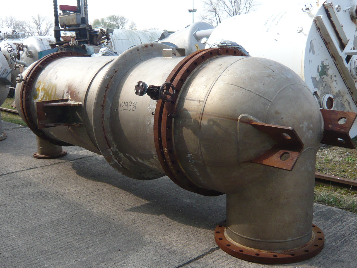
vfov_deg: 35.1
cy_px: 134
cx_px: 178
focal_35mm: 41
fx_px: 423
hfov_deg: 45.8
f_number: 2.8
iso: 100
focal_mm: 4.6
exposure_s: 1/640
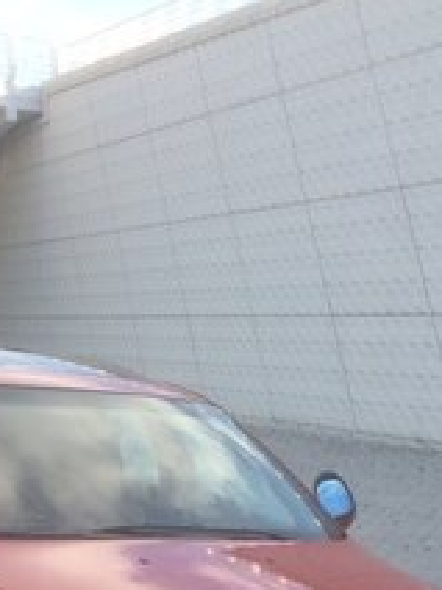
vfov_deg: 25.9
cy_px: 682
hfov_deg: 21.6
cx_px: 170
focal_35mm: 68
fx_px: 1158
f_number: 2.2
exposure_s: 1/432
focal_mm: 4.15
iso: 32
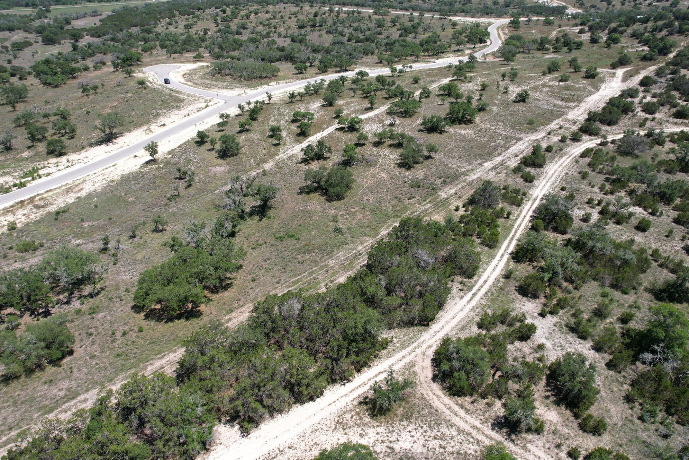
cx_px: 342
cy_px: 211
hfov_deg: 73.7
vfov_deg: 53.1
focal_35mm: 24
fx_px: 459
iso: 100
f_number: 2.8
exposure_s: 1/1500
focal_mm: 8.38
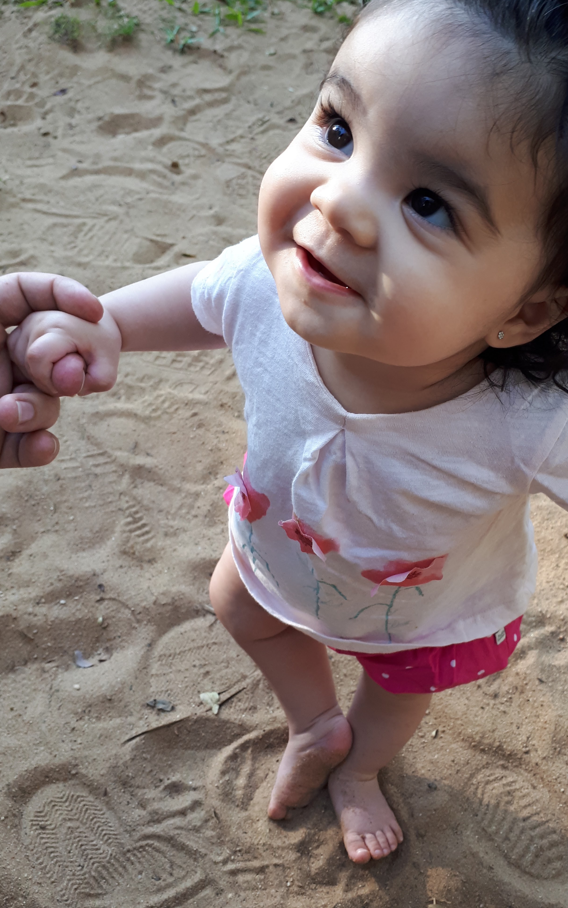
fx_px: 842
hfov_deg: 37.0
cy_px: 445
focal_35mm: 34
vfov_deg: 56.7
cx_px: 367
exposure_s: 1/120
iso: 64
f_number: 1.9
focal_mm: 3.6
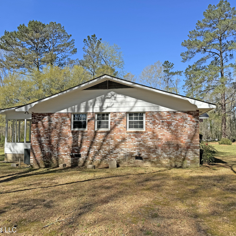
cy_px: 120
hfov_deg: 55.5
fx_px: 224
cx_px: 106
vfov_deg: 55.6
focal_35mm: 29
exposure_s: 1/2959
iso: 80
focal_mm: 6.76
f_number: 1.78
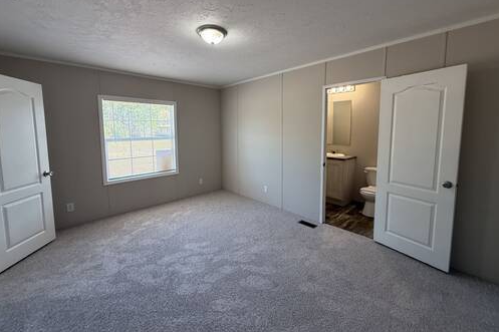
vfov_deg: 77.0
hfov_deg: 100.4
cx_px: 253
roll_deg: -0.2
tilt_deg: -6.5
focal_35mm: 15
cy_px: 148
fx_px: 208
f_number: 2.2
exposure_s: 1/120
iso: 200
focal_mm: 2.22
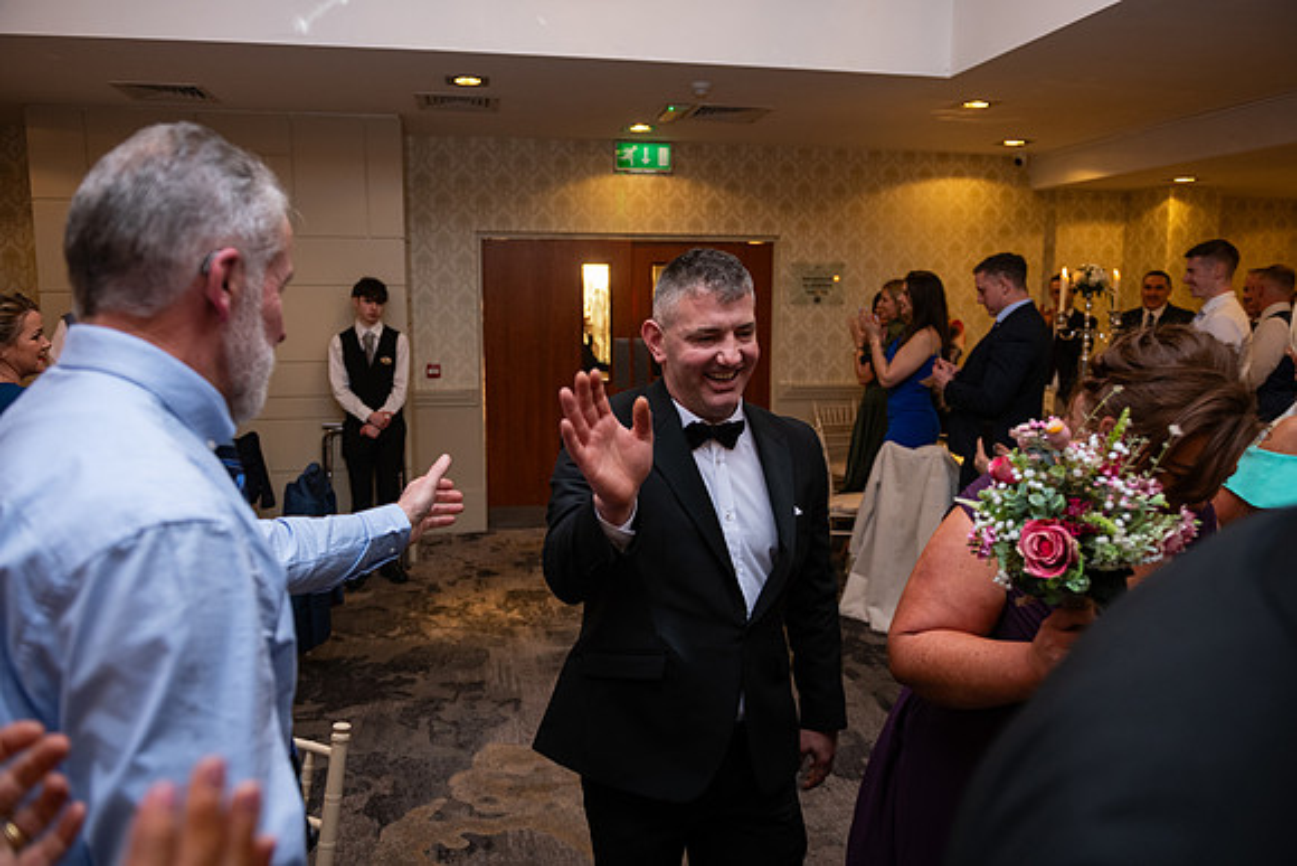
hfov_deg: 69.4
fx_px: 937
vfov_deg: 49.6
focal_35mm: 26
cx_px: 648
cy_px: 433
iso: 800
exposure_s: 1/160
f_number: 3.5
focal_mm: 26
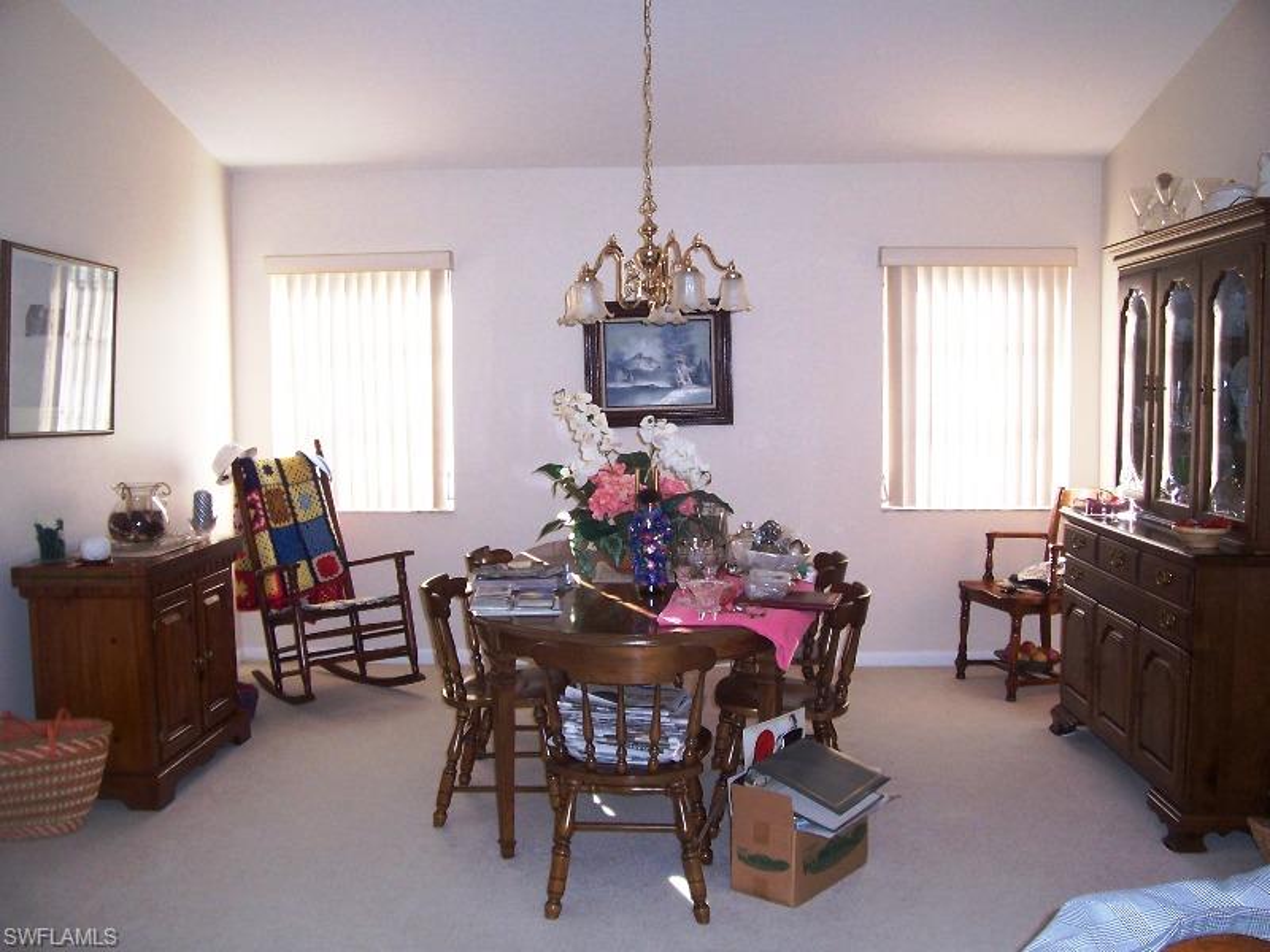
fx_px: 1247
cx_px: 635
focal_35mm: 34
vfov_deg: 41.8
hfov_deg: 54.0
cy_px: 476
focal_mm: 5.6
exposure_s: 1/60
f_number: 2.7
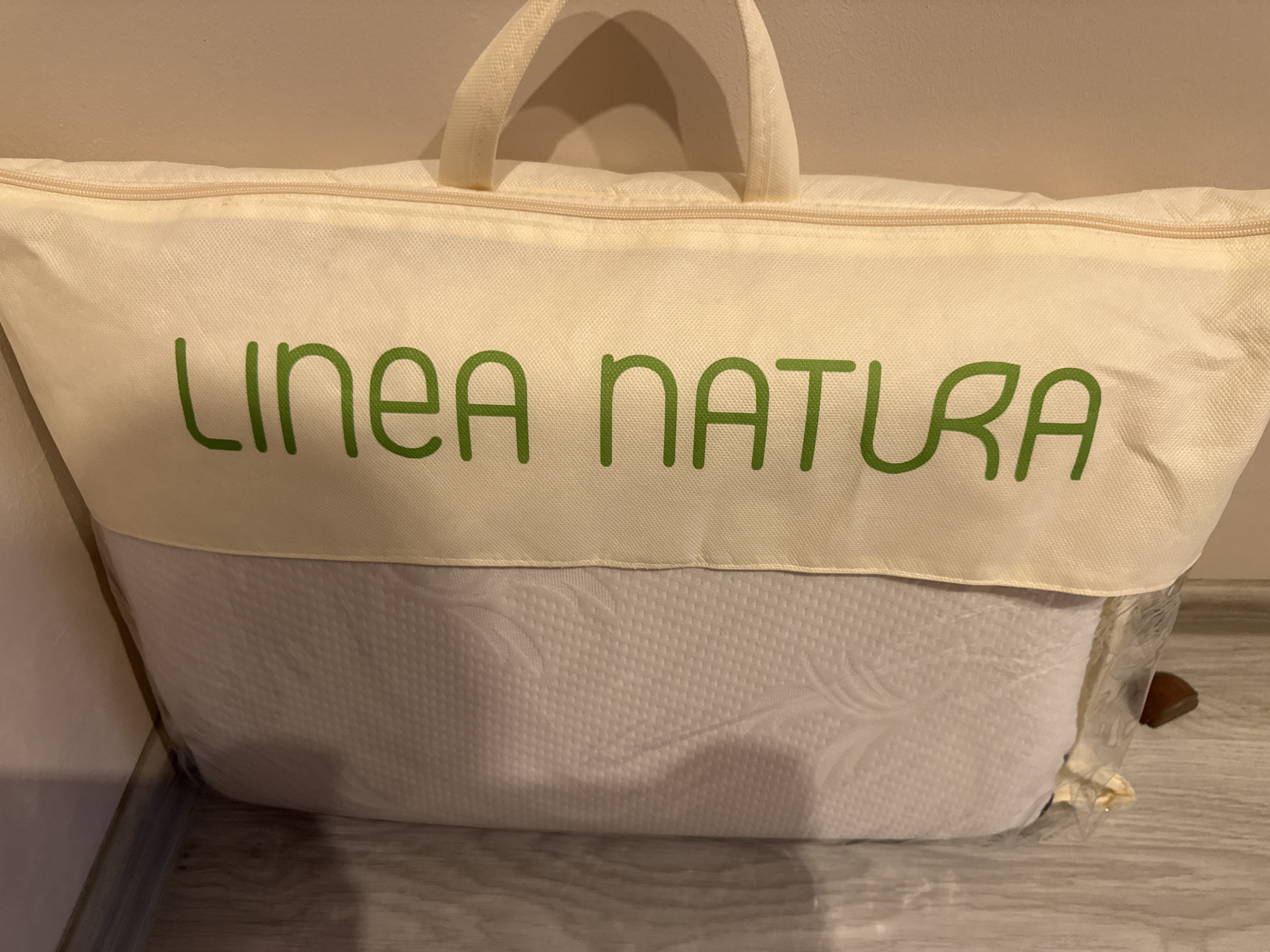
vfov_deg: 56.8
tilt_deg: -47.5
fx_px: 881
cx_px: 635
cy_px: 476
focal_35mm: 24
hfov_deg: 71.6
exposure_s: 1/60
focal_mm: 6.76
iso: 400
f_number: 1.78
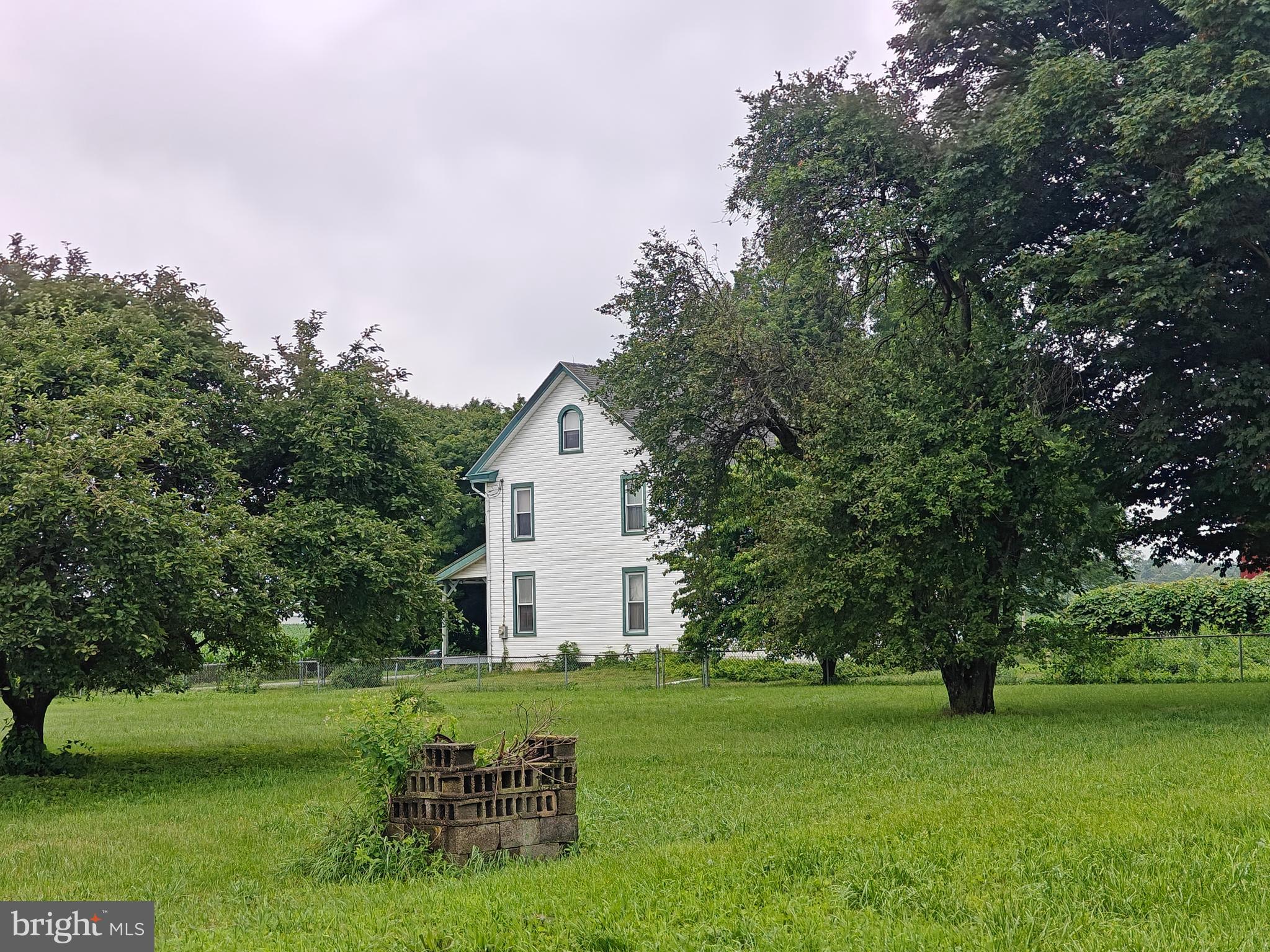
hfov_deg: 40.4
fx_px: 1724
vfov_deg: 30.9
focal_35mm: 47
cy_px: 476
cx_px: 635
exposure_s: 1/1586
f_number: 2
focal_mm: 7.08
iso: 50
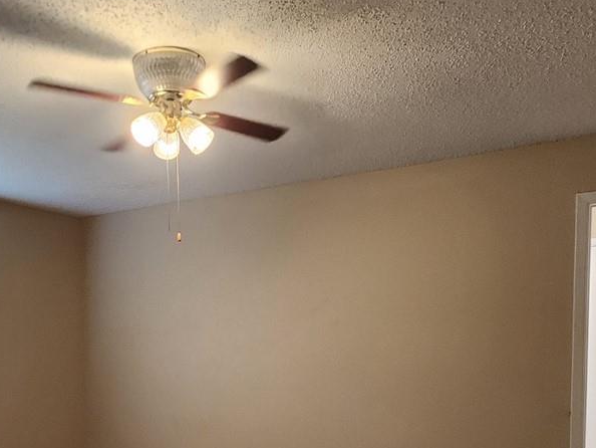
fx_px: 603
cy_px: 383
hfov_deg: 52.3
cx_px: 245
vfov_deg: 38.6
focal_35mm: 35
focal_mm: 1.74
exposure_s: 1/60
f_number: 2.2
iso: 250
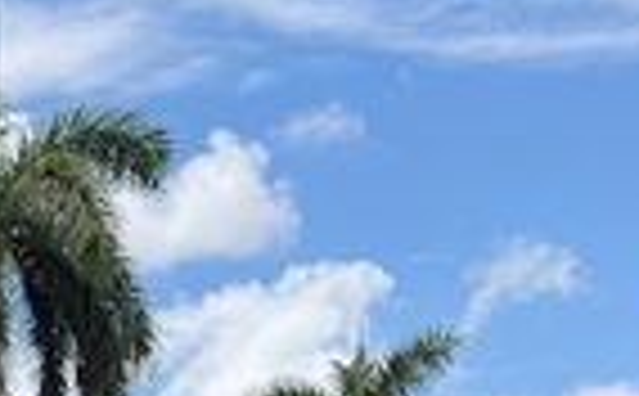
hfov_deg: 15.1
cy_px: 963
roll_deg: -1.2
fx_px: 1998
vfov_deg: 9.9
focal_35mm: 115
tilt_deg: -4.5
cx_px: -590
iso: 100
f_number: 1.78
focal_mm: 6.76
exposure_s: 1/3584
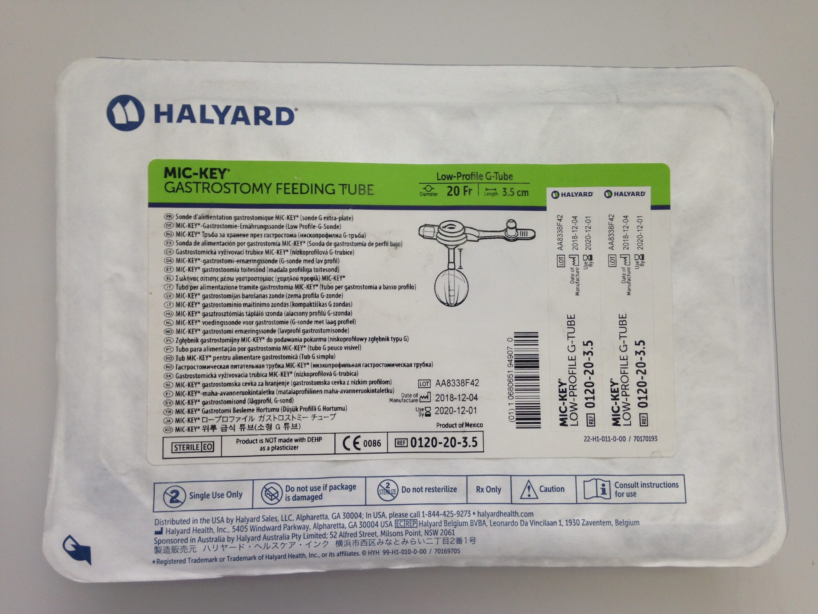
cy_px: 307
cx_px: 409
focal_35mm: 33
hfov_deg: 55.4
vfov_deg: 42.9
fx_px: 780
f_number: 2.4
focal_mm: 4.12
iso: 50
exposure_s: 1/40
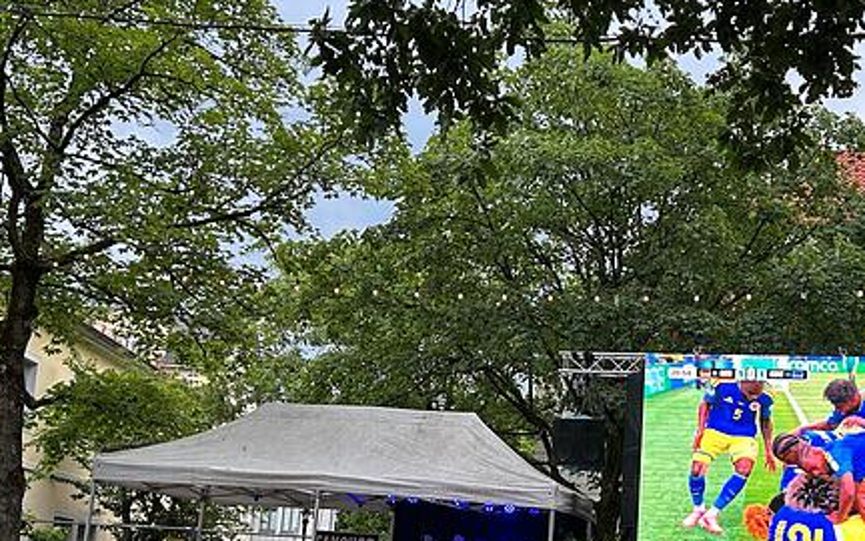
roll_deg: -3.0
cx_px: 621
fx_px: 1202
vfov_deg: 25.0
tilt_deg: +5.5
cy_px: 417
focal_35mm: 51
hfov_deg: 38.8
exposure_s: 1/112
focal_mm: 5.7
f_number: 1.5
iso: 32
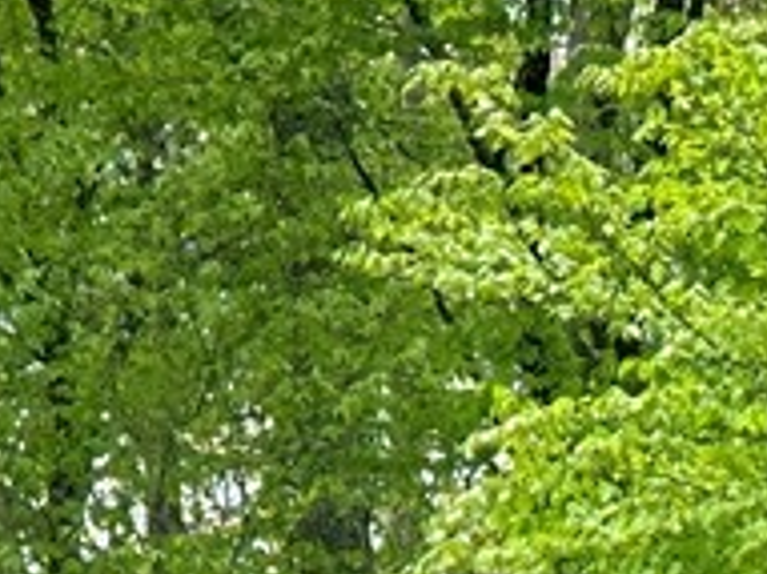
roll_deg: +1.3
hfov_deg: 7.6
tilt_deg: +10.4
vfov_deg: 5.7
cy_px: 518
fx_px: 5713
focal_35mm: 258
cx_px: -44
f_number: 1.78
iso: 64
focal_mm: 6.86
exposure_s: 1/1323
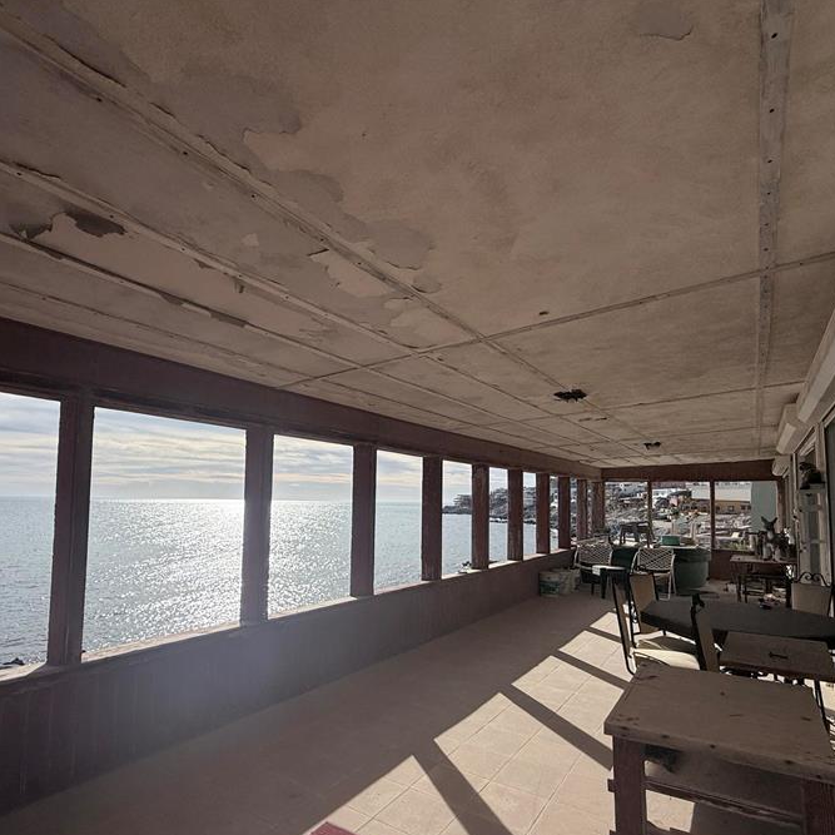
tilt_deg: +3.0
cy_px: 473
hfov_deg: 77.6
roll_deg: -0.9
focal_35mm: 19
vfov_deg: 77.3
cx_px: 399
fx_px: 519
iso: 50
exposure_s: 1/5618
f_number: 2.2
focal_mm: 2.22
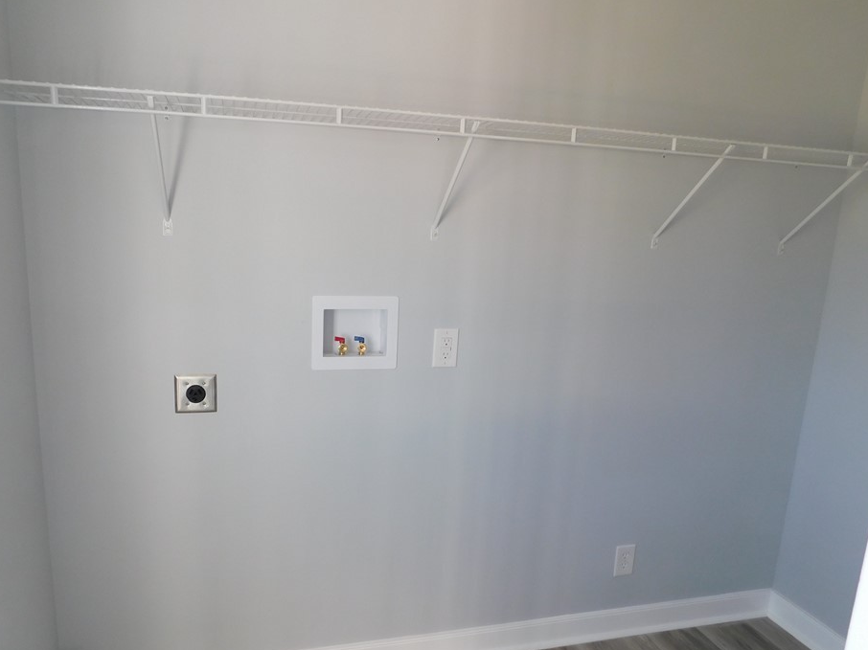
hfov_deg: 67.2
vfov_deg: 53.0
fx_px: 652
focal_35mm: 26
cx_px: 402
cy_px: 349
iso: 125
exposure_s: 1/50
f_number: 3
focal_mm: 4
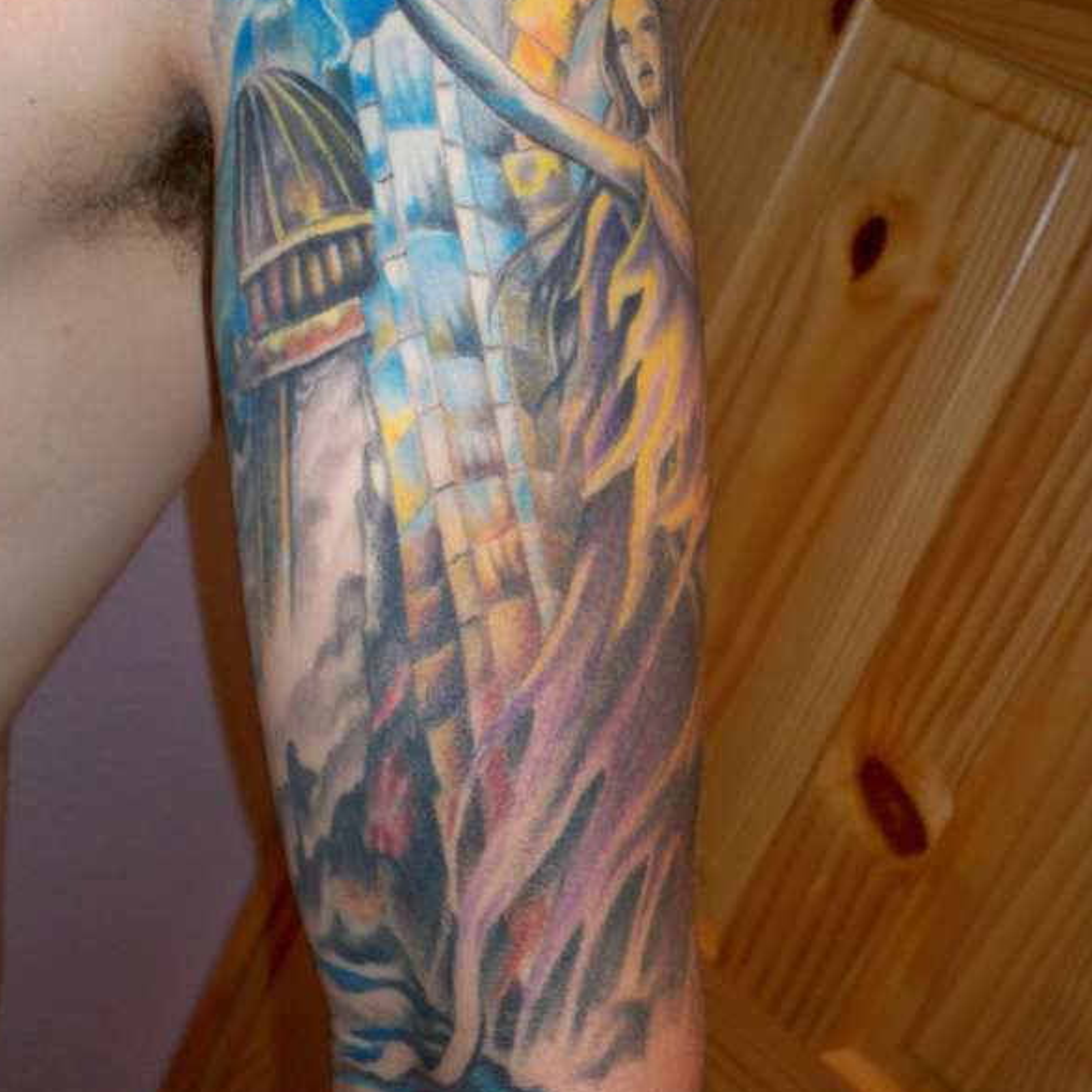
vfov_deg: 32.1
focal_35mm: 53
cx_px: 536
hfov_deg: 32.2
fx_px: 1892
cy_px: 433
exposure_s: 1/60
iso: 200
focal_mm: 7.8
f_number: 3.5
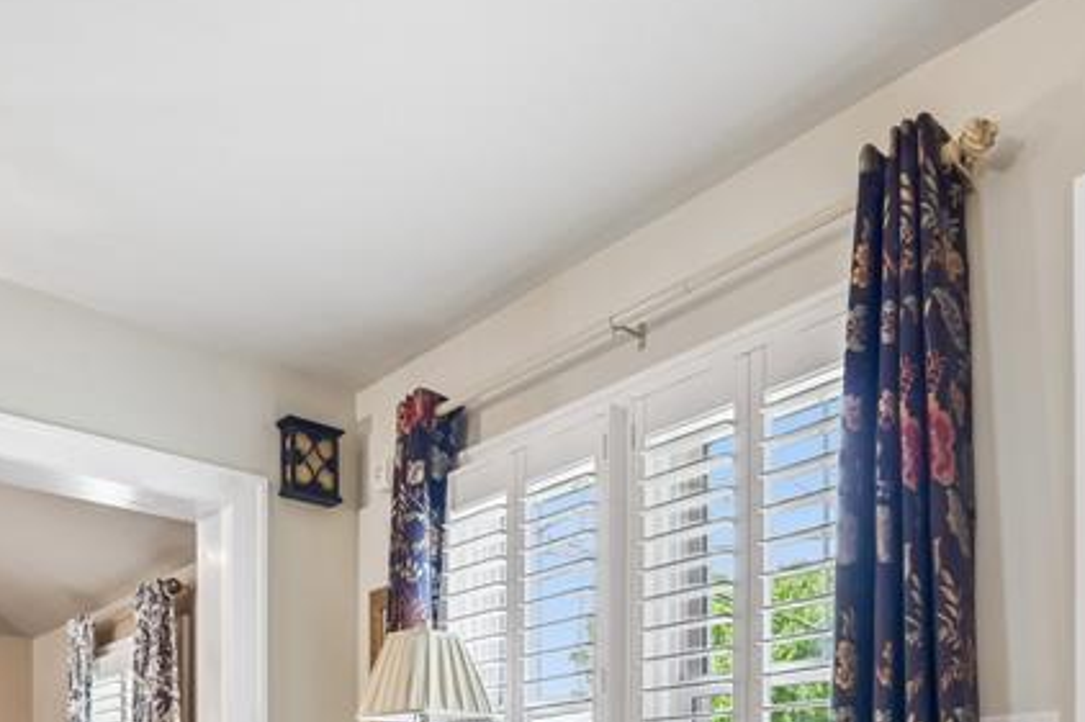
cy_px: 817
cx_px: 712
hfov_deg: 54.8
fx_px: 1024
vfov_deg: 33.3
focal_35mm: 34
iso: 320
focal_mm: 9.1
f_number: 4
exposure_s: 1/15
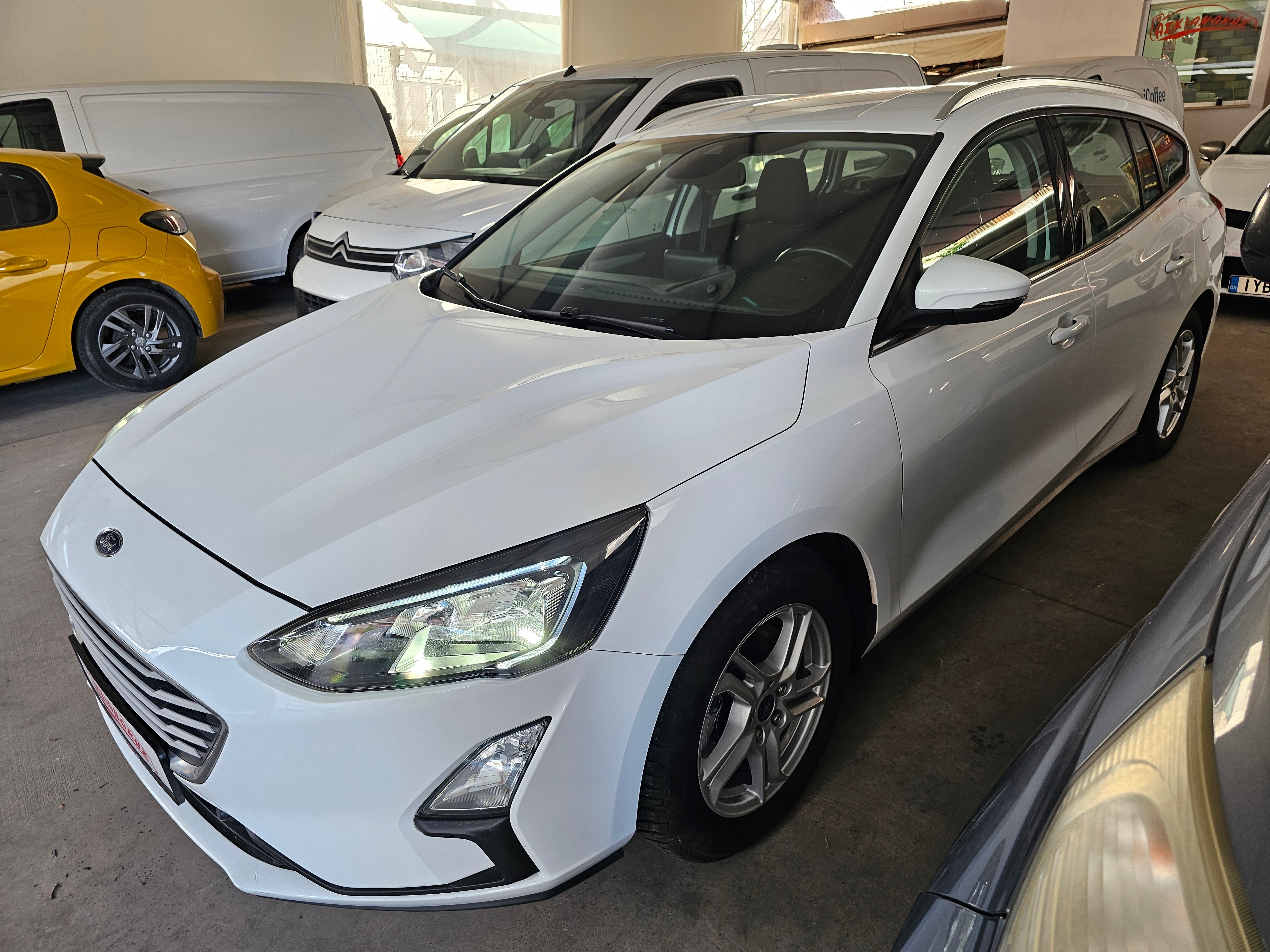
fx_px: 844
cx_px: 635
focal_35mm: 23
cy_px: 476
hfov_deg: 73.9
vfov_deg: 58.9
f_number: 1.7
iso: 50
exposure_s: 1/51
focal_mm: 6.3
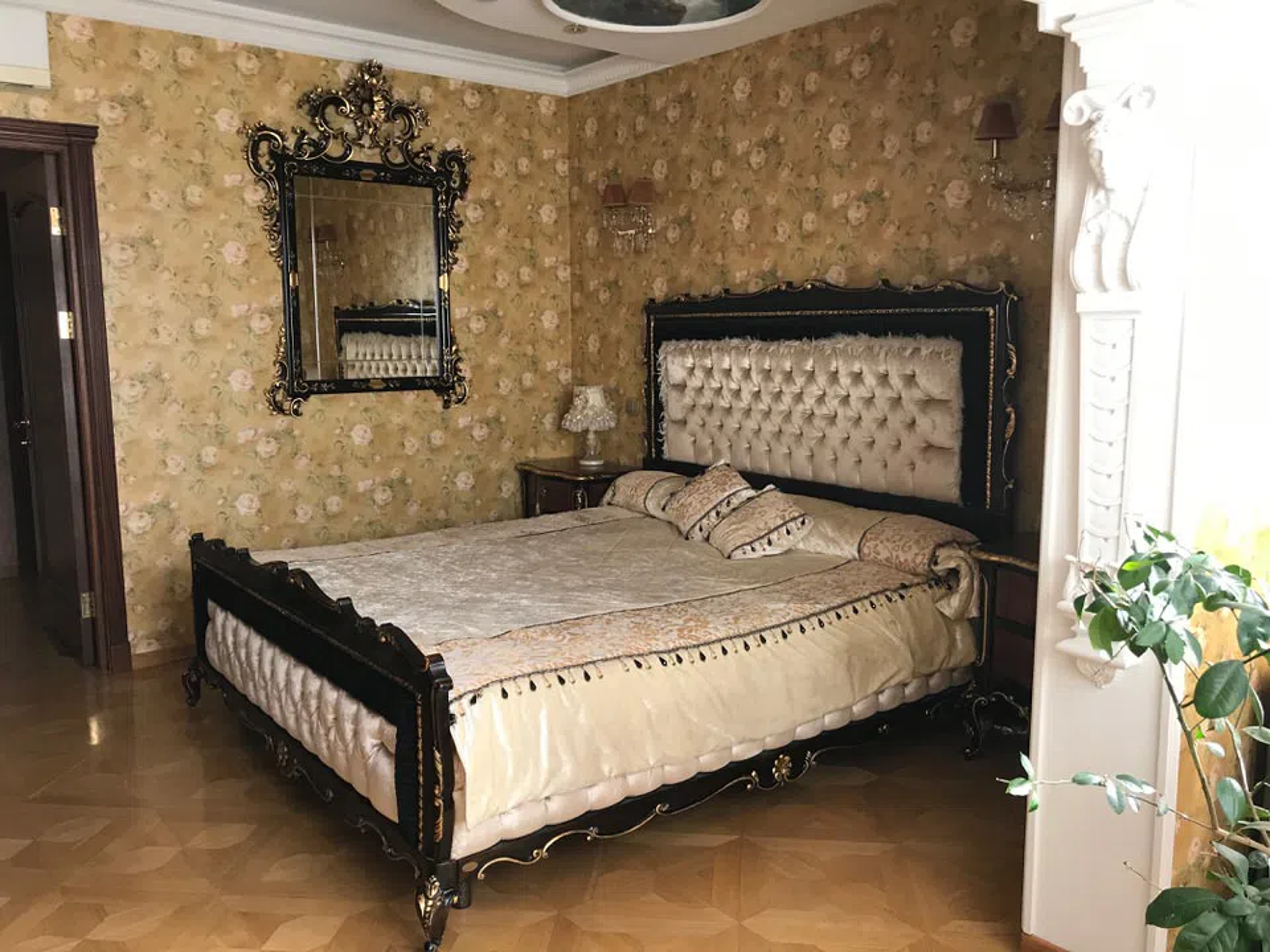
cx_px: 635
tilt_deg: -7.7
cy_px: 476
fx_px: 1027
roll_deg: -0.2
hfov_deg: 63.4
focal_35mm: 28
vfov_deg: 49.7
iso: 20
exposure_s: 1/33
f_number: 1.8
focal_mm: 3.99
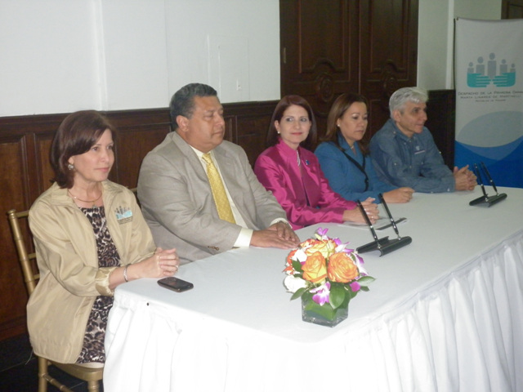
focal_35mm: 44
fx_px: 665
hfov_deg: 42.9
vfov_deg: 32.9
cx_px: 262
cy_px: 196
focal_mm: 7.9
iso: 500
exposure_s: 1/40
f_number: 3.5
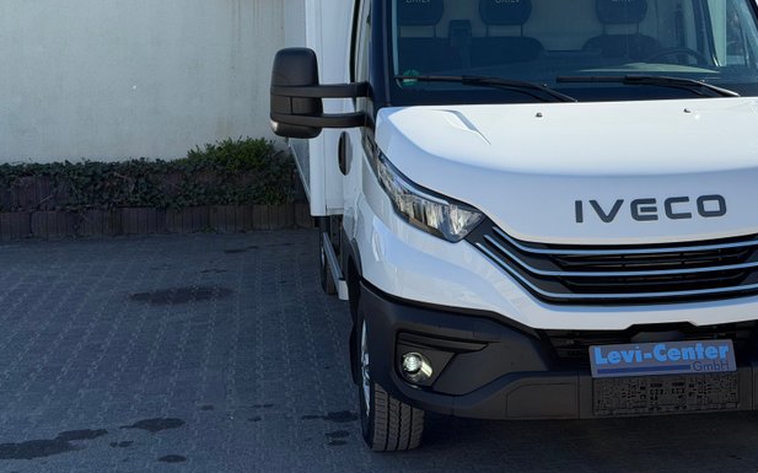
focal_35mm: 66
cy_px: 111
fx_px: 1363
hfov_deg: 30.9
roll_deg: -0.5
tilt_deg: -2.2
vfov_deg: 19.5
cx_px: 482
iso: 64
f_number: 1.78
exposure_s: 1/2667
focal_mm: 6.76
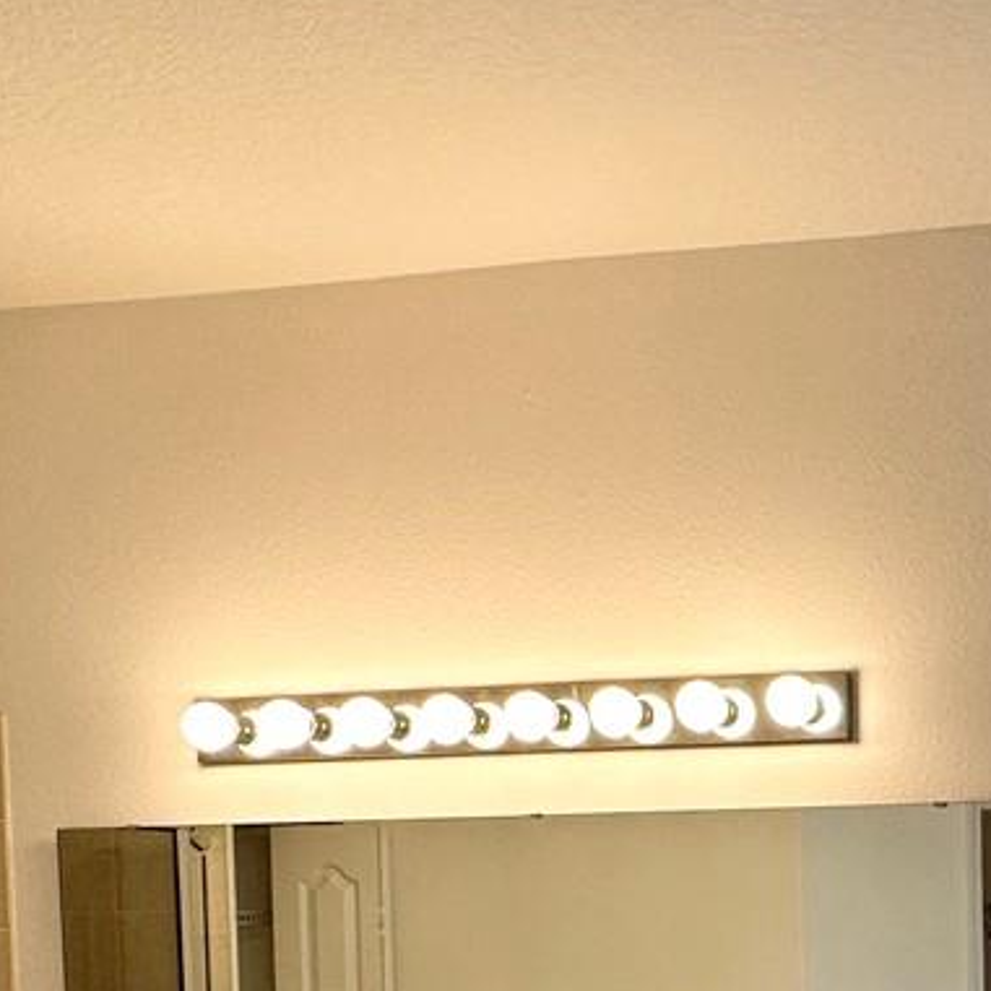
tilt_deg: -4.1
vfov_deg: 30.1
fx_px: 1684
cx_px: 1051
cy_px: 1035
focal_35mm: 52
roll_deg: +0.6
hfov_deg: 29.9
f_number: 2.2
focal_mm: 2.22
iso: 64
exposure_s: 1/120
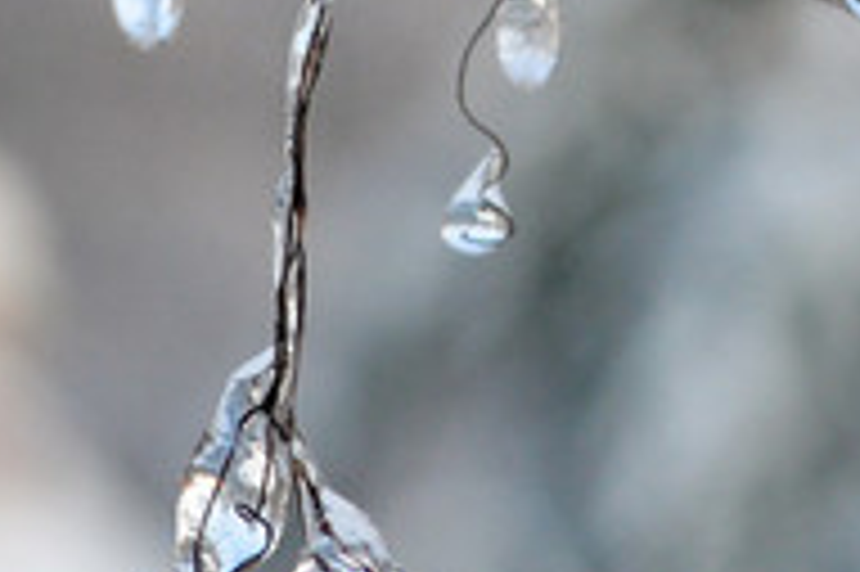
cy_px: -214
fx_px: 8425
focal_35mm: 353
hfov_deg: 5.8
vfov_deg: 3.9
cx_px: 450
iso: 640
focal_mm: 50
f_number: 5
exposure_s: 1/1000
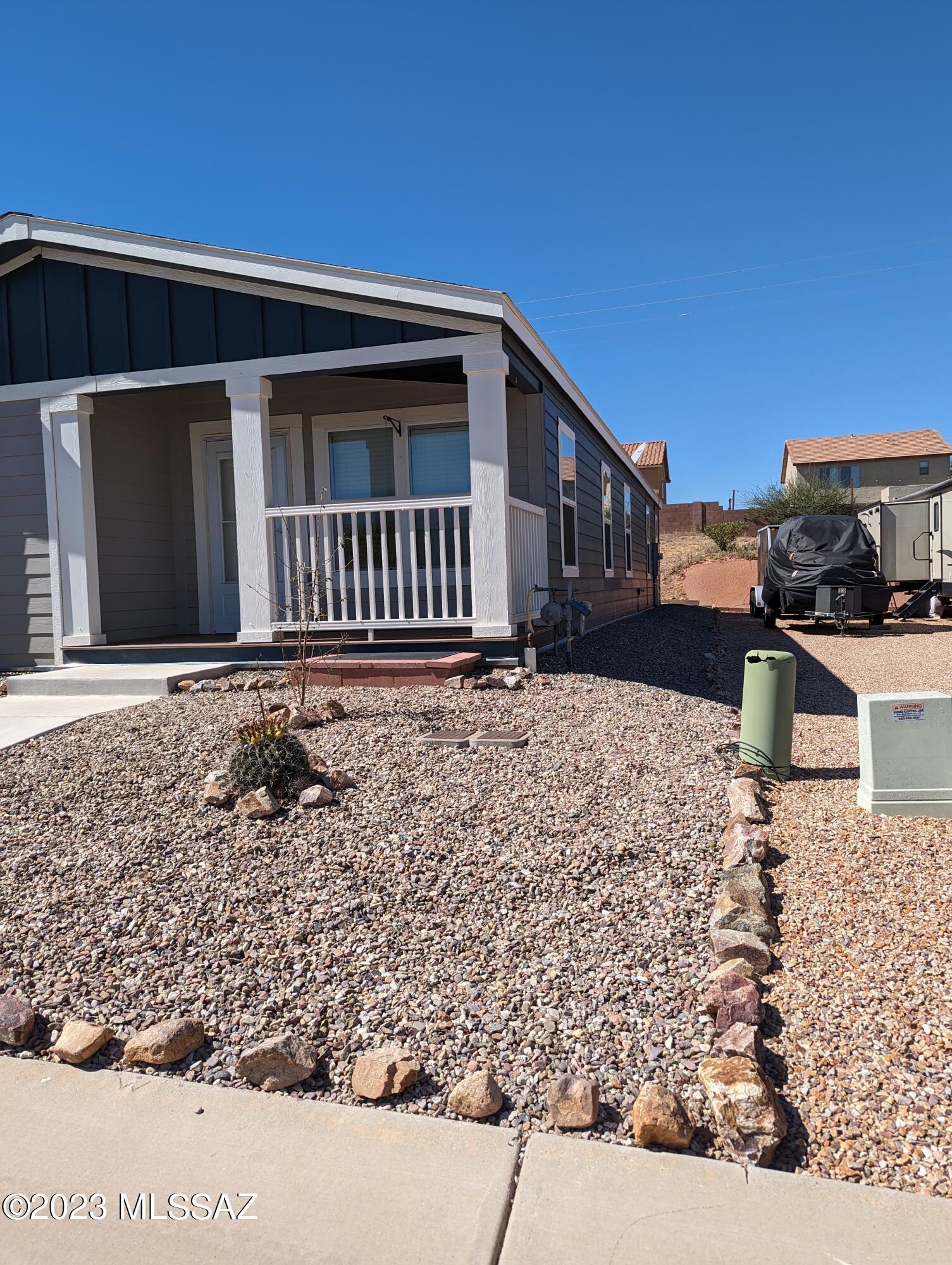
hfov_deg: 56.9
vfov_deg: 71.5
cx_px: 476
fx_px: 878
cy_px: 632
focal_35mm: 24
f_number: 1.85
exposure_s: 1/1770
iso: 42
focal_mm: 6.81
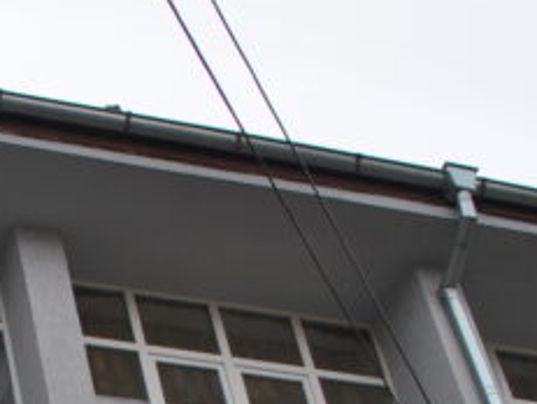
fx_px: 1787
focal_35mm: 115
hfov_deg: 15.9
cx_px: -221
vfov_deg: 12.0
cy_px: 688
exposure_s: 1/125
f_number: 5.6
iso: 110
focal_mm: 18
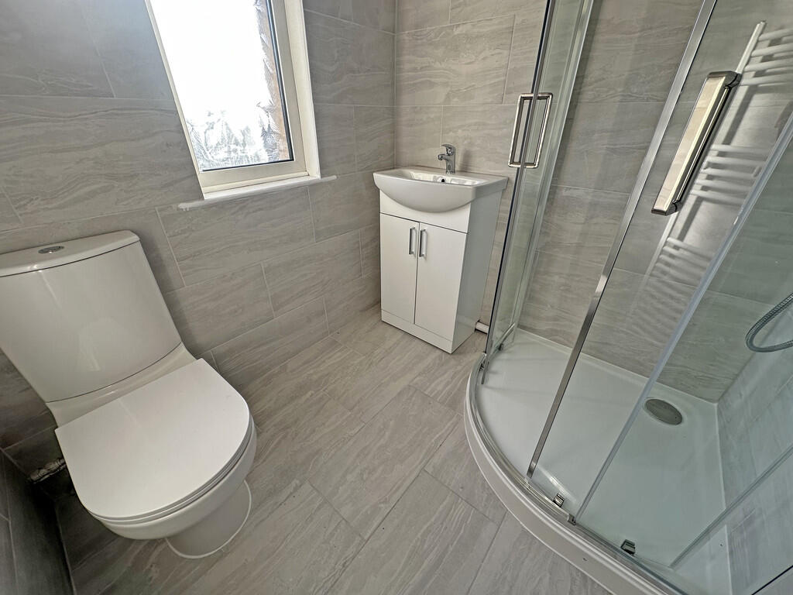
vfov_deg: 85.7
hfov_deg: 102.1
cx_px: 396
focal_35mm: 14
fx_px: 321
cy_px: 298
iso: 40
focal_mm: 2.22
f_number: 2.2
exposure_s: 1/101
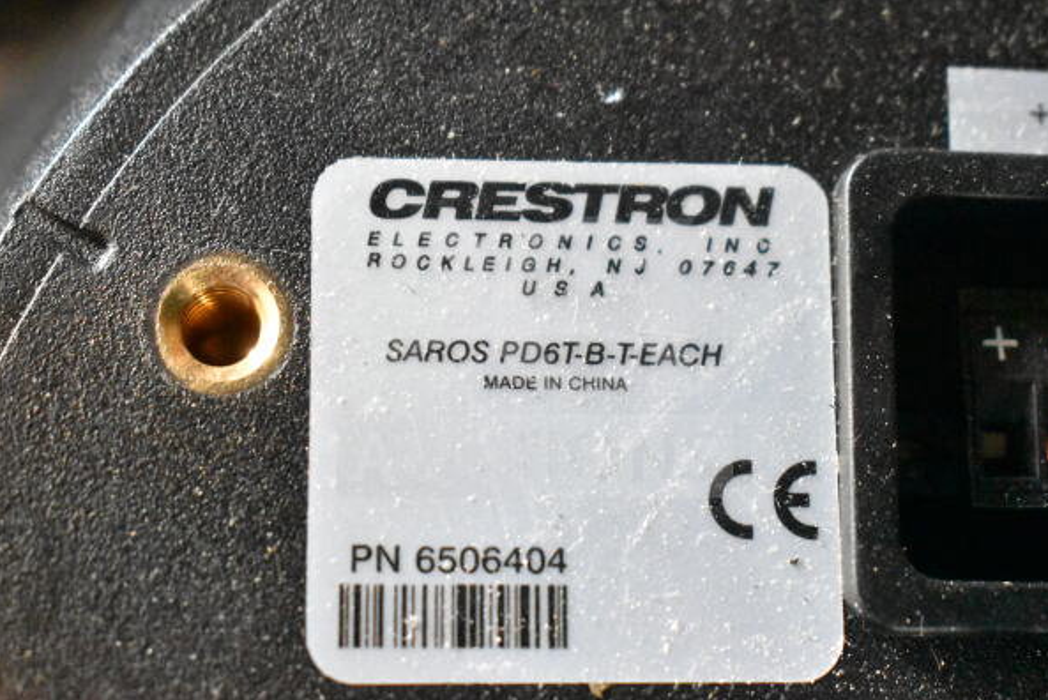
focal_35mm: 71
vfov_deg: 19.2
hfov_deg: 28.4
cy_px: 358
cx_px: 534
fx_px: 2068
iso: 16000
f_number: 5.3
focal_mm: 46
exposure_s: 1/80
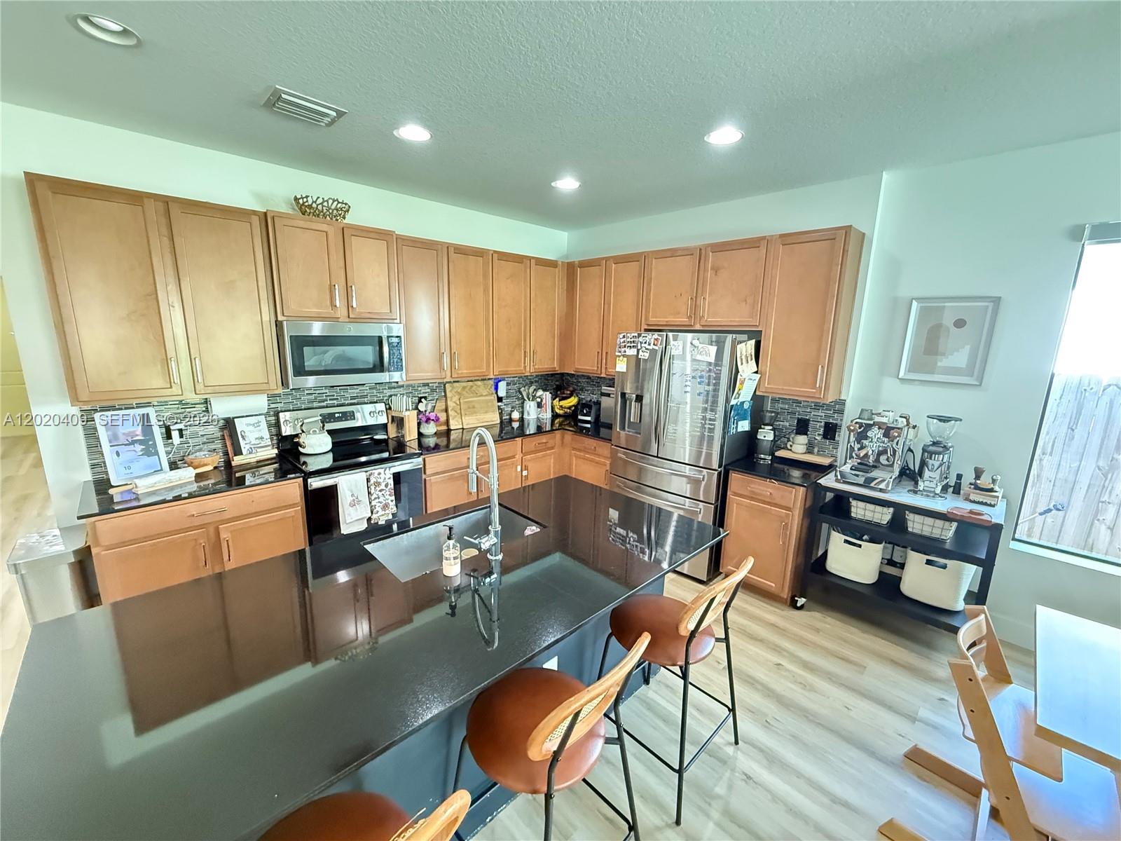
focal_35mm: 14
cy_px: 420
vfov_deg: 85.7
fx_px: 453
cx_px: 560
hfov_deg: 102.1
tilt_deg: -11.4
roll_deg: -0.9
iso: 1000
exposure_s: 1/40
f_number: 2.2
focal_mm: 2.22
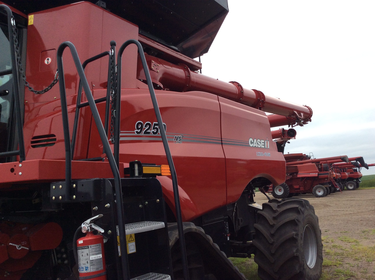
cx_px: 188
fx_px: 346
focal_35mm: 32
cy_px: 140
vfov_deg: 44.1
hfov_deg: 56.9
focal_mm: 3.3
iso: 32
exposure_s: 1/743
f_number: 2.4
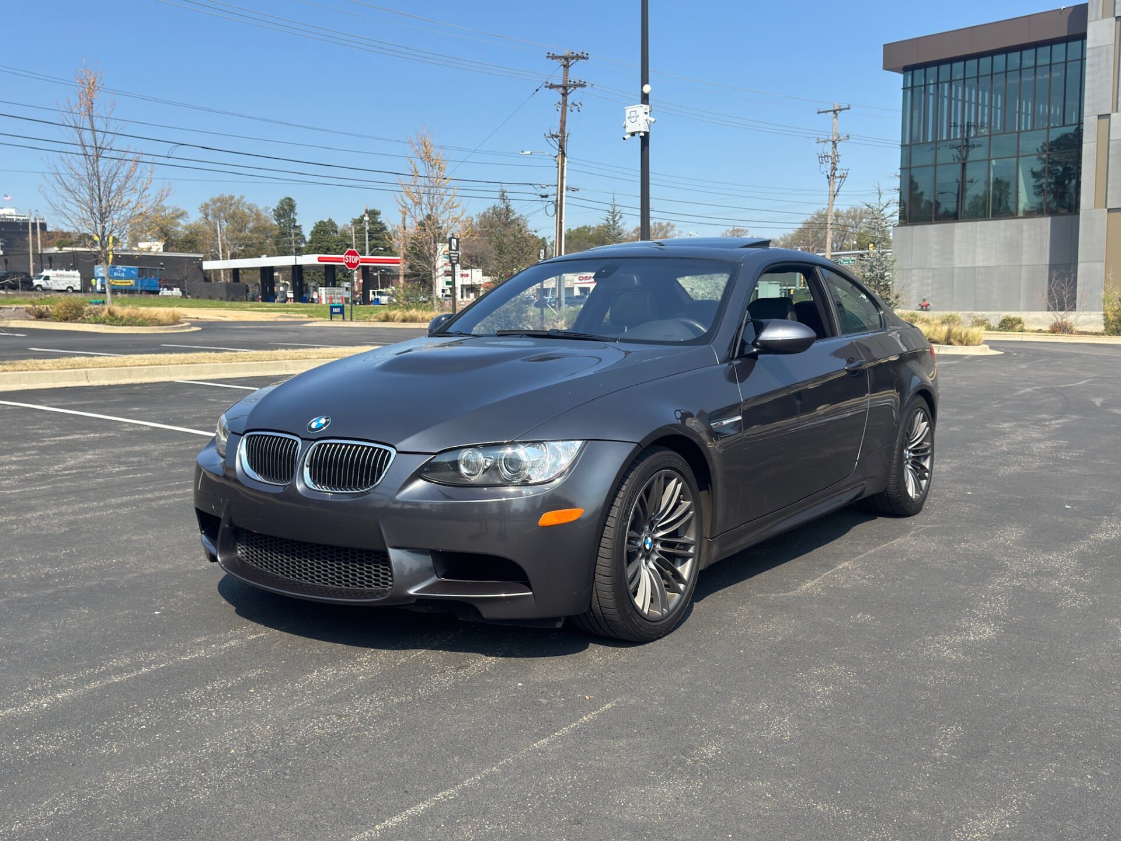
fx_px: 1133
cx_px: 560
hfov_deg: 52.6
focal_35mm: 35
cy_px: 420
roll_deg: +0.0
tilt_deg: -6.4
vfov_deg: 40.7
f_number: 1.78
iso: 100
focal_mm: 6.76
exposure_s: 1/4854
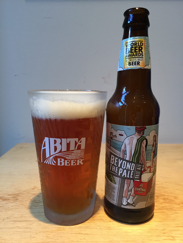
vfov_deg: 61.7
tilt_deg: -8.0
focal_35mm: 29
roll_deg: +0.0
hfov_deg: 48.2
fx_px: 204
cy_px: 122
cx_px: 92
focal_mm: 4.15
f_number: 2.2
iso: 50
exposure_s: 1/30
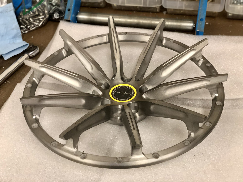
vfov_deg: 28.0
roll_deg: +3.2
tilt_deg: -41.5
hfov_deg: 36.8
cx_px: 122
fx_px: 365
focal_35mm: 52
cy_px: 91
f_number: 2.4
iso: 160
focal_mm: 6
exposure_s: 1/13
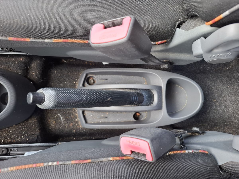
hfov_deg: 73.9
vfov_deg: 58.9
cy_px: 90
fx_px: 159
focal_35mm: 23
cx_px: 120
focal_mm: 5.54
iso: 160
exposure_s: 1/100
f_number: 1.8
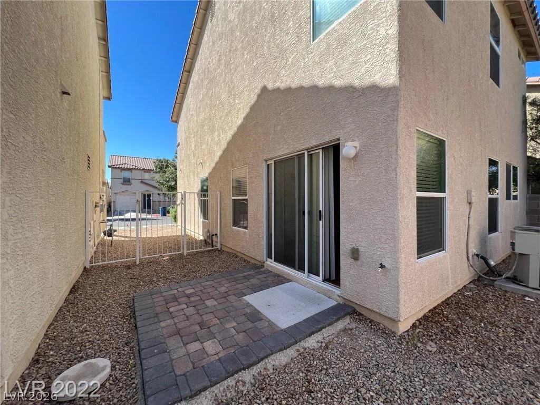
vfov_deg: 89.9
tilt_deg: -0.7
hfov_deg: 106.2
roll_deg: +0.6
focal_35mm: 13
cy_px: 202
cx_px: 270
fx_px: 203
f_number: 1.8
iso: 32
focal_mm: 1.57
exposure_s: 1/605
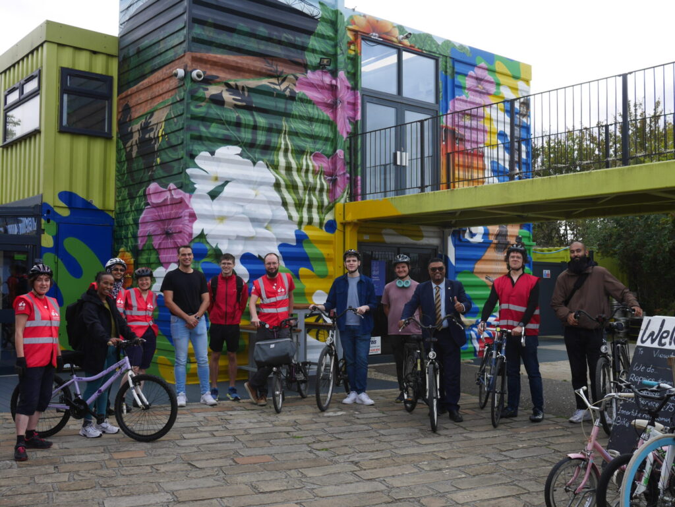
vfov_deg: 36.0
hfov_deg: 46.8
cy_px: 254
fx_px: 780
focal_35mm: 40
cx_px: 338
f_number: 4.5
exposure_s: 1/640
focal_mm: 20
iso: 200
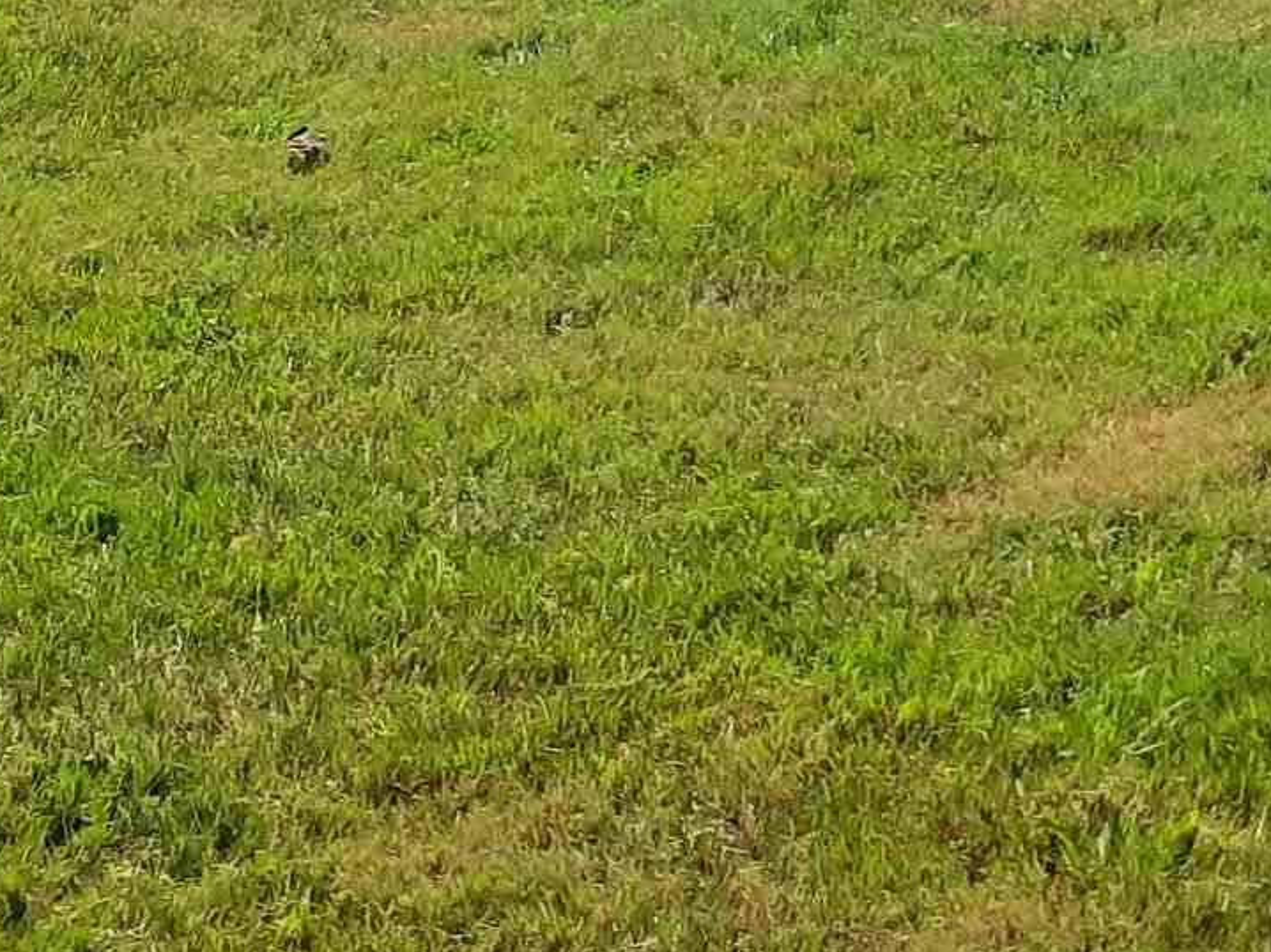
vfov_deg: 12.0
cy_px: -1051
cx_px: 2128
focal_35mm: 107
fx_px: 3927
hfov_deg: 16.1
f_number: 2
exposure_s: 1/903
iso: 32
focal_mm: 4.6
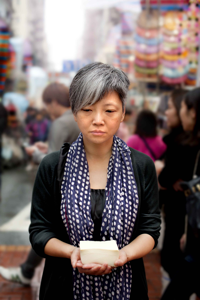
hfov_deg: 27.0
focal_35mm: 50
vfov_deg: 39.6
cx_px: 100
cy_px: 150
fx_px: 417
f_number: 2.8
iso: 400
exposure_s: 1/160
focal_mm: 50
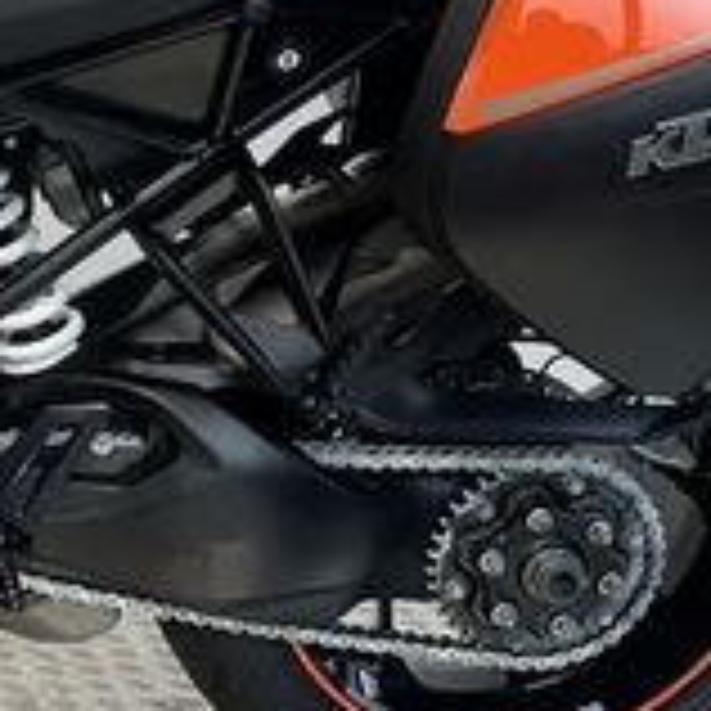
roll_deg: +0.2
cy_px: 27
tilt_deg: -4.0
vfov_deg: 19.7
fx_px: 1998
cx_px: -297
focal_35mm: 86
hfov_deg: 18.3
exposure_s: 1/100
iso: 64
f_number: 1.78
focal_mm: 6.86
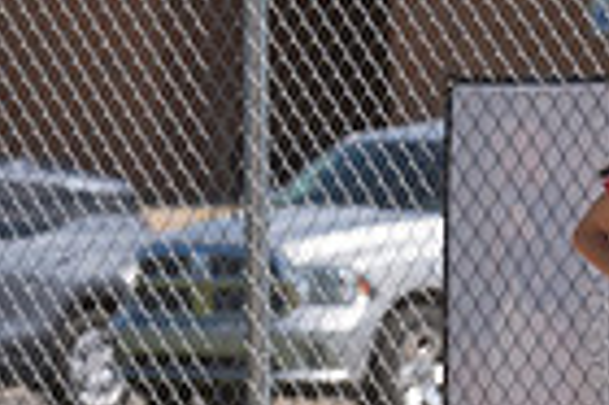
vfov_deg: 1.3
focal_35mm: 1020
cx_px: -631
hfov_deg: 2.0
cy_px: 348
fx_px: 17235
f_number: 5.6
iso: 250
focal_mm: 165
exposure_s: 1/1600
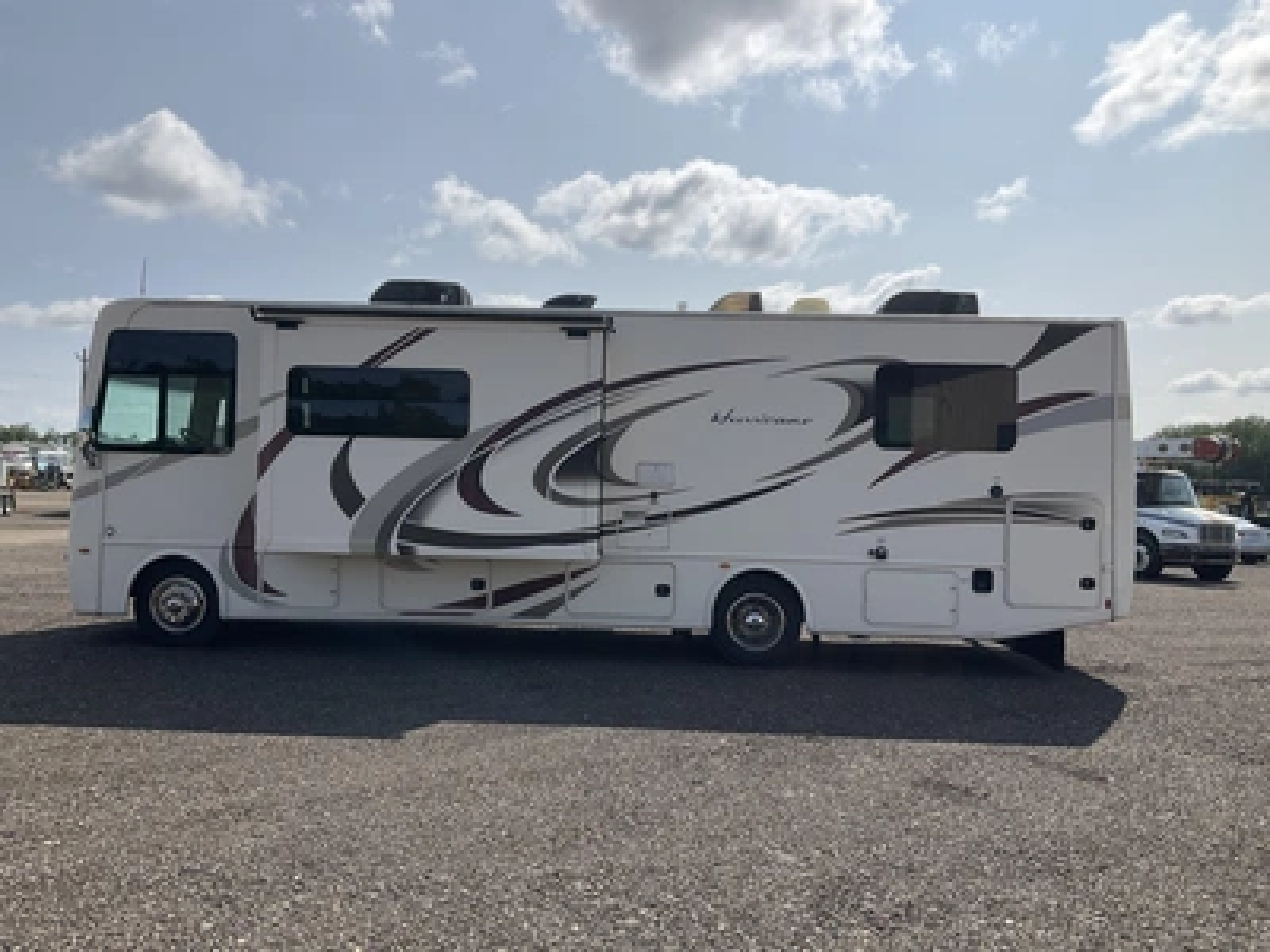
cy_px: 476
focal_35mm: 29
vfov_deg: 48.2
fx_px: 1064
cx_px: 635
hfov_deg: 61.7
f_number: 1.8
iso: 25
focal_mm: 3
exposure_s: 1/3534
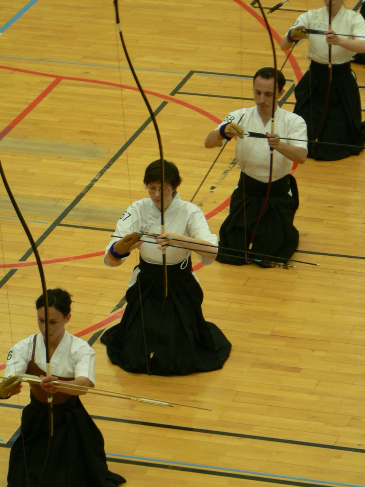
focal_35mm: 209
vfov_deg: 9.5
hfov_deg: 7.1
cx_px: 182
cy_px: 244
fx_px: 2938
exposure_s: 1/30
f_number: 3.3
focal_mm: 34.8
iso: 150
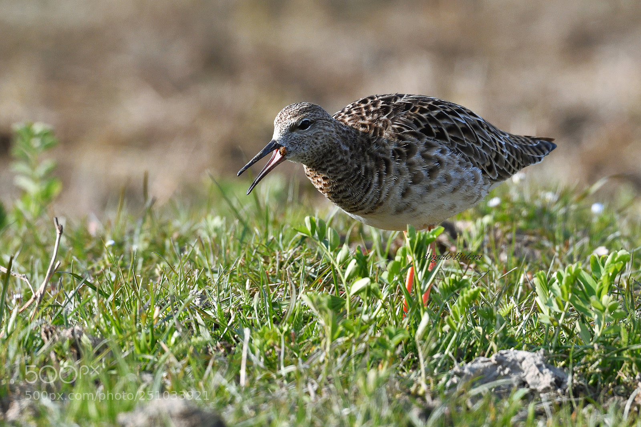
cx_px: 320
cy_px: 214
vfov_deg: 1.5
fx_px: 16021
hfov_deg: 2.3
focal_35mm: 900
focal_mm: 600
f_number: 9
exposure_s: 1/1600
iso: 1600
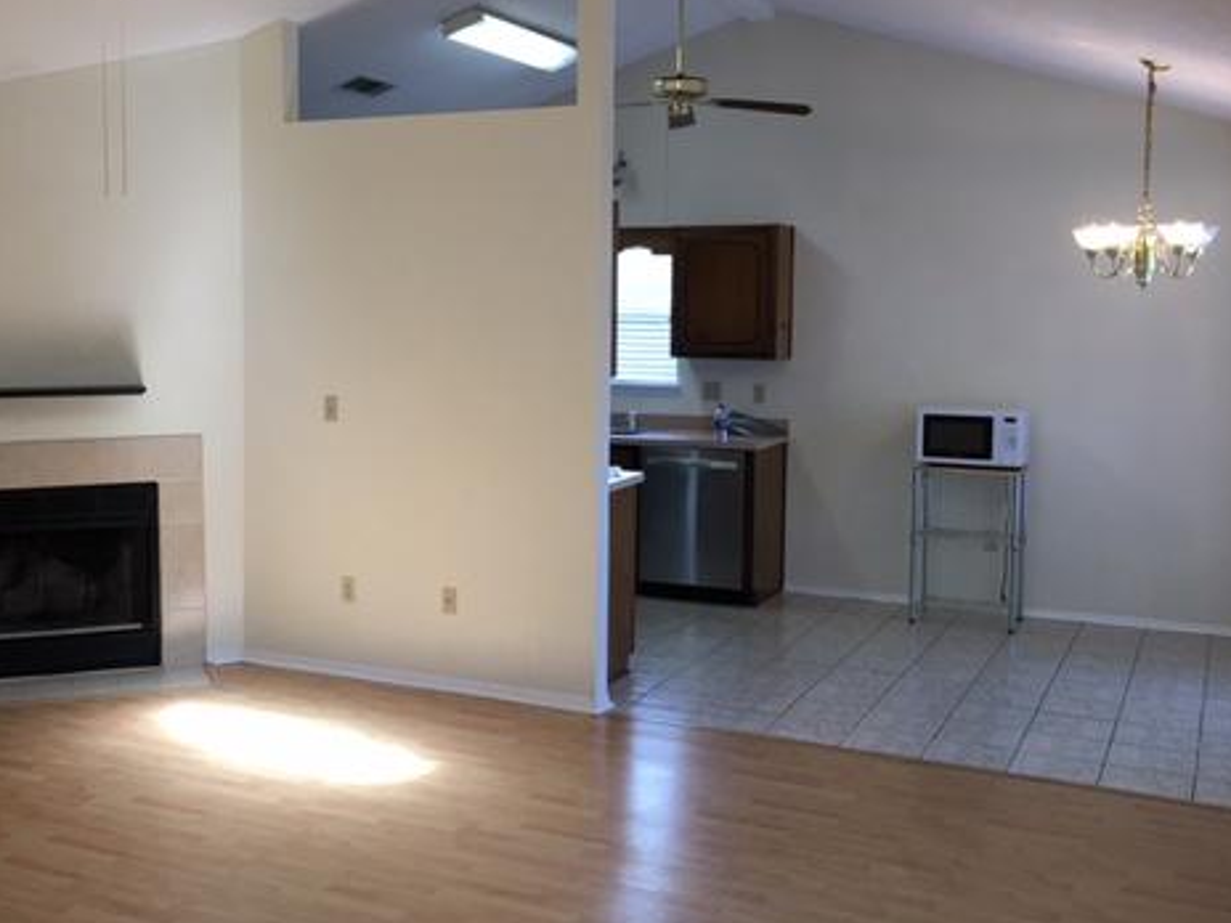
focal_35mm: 40
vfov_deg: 35.9
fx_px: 1422
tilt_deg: -5.3
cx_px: 499
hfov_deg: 46.6
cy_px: 403
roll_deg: -0.3
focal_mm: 4.15
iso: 40
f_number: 2.2
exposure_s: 1/30
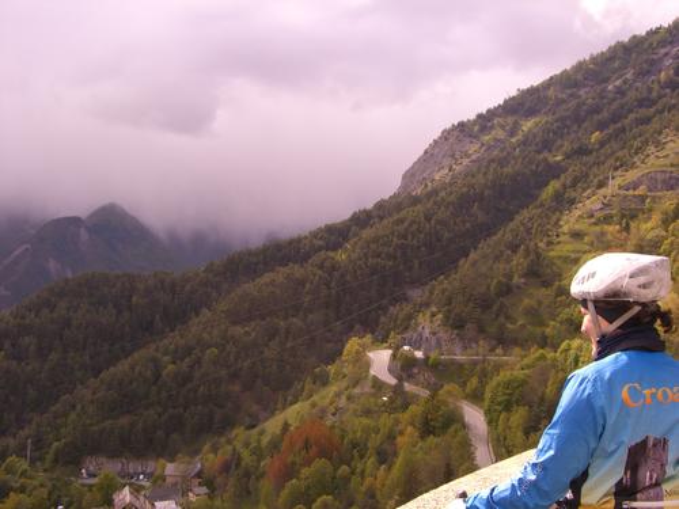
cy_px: 254
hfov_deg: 49.0
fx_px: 745
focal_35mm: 38
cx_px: 340
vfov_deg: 37.7
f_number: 4.3
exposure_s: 1/250
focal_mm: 6.2
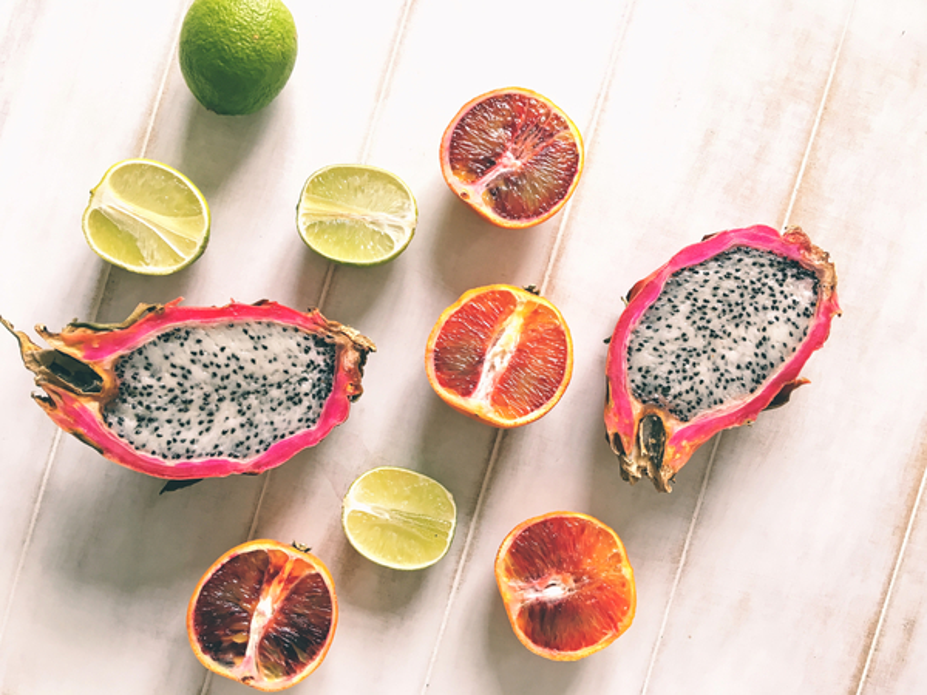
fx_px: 777
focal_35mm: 29
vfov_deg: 48.2
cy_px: 348
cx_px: 464
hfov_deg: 61.7
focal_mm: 4.15
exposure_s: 1/33
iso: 64
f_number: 2.2
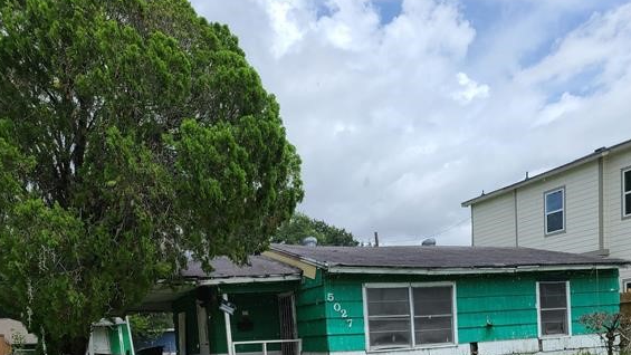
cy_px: 395
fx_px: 619
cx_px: 316
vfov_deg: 28.8
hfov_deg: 54.0
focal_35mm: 37
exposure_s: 1/1129
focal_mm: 7
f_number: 1.8
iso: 16
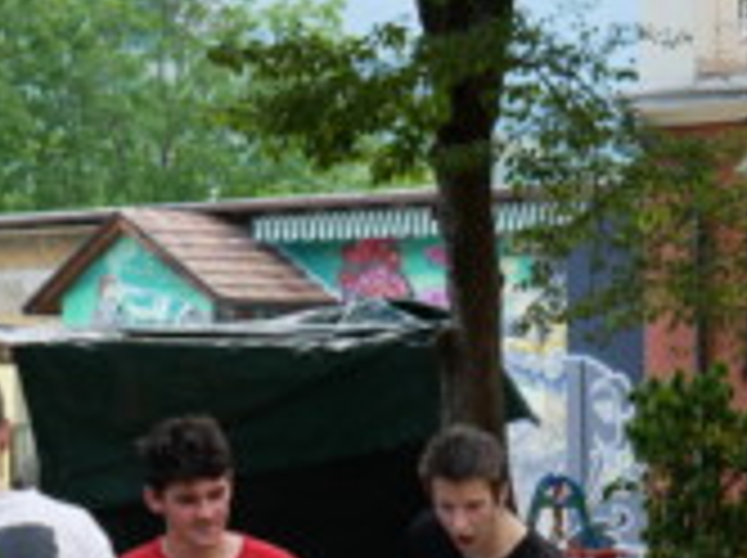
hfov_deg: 10.2
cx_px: 585
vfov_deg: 7.6
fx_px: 4159
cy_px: 758
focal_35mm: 193
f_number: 5
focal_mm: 32
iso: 200
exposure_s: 1/100
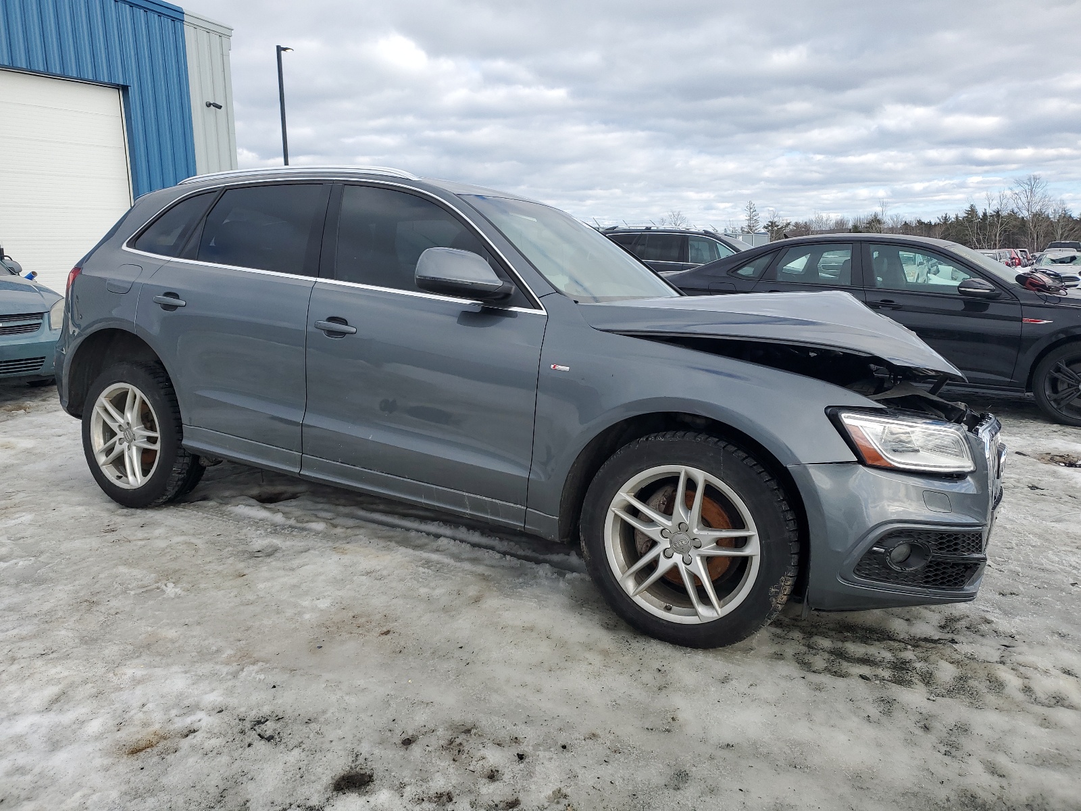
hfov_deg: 67.3
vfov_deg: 53.1
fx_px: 812
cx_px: 540
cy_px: 406
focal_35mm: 26
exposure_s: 1/1667
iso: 50
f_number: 1.5
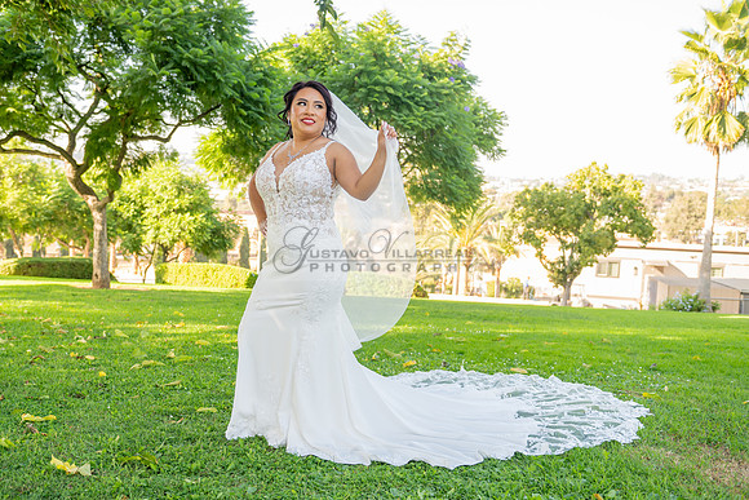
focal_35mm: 37
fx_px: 765
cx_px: 319
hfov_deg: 52.0
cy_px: 267
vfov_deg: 36.2
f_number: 3.5
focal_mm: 32
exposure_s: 1/200
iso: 200
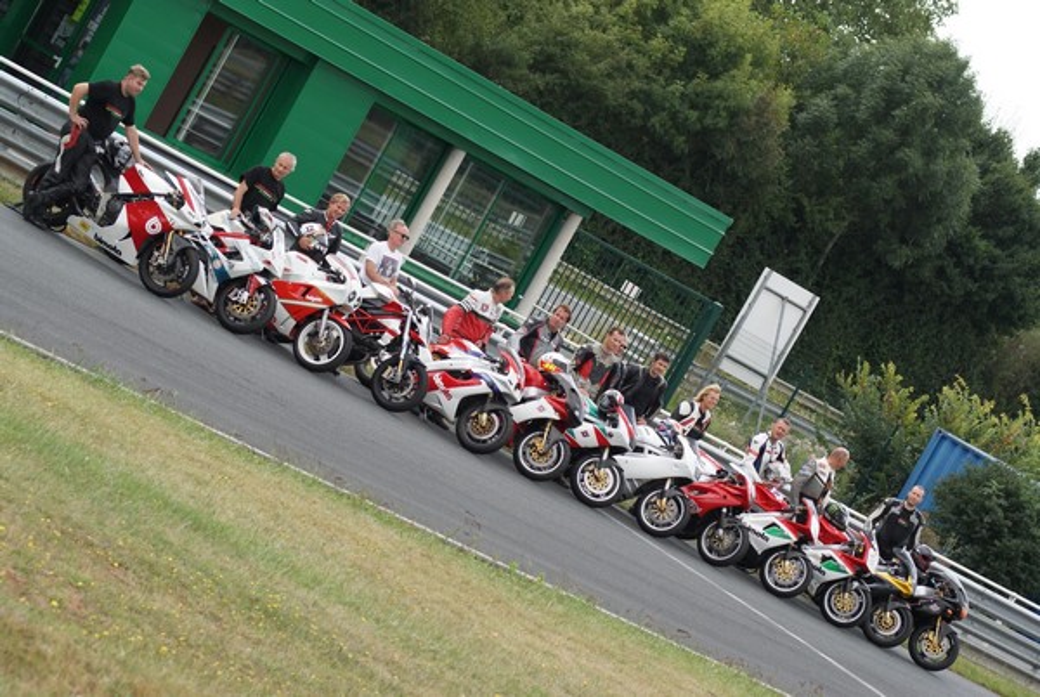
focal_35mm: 150
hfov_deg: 13.7
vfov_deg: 9.2
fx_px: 4340
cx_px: 520
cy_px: 348
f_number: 7.1
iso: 400
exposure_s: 1/400
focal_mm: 100
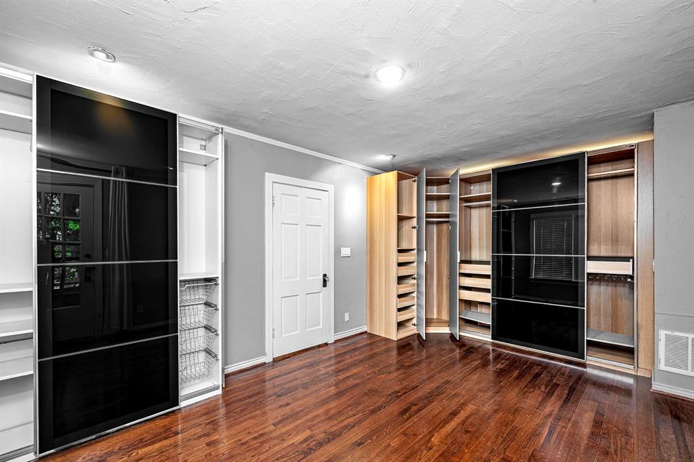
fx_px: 270
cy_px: 231
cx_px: 347
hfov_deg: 104.3
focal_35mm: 14
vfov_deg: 81.1
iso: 100
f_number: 8
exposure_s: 1/1.67
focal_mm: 14
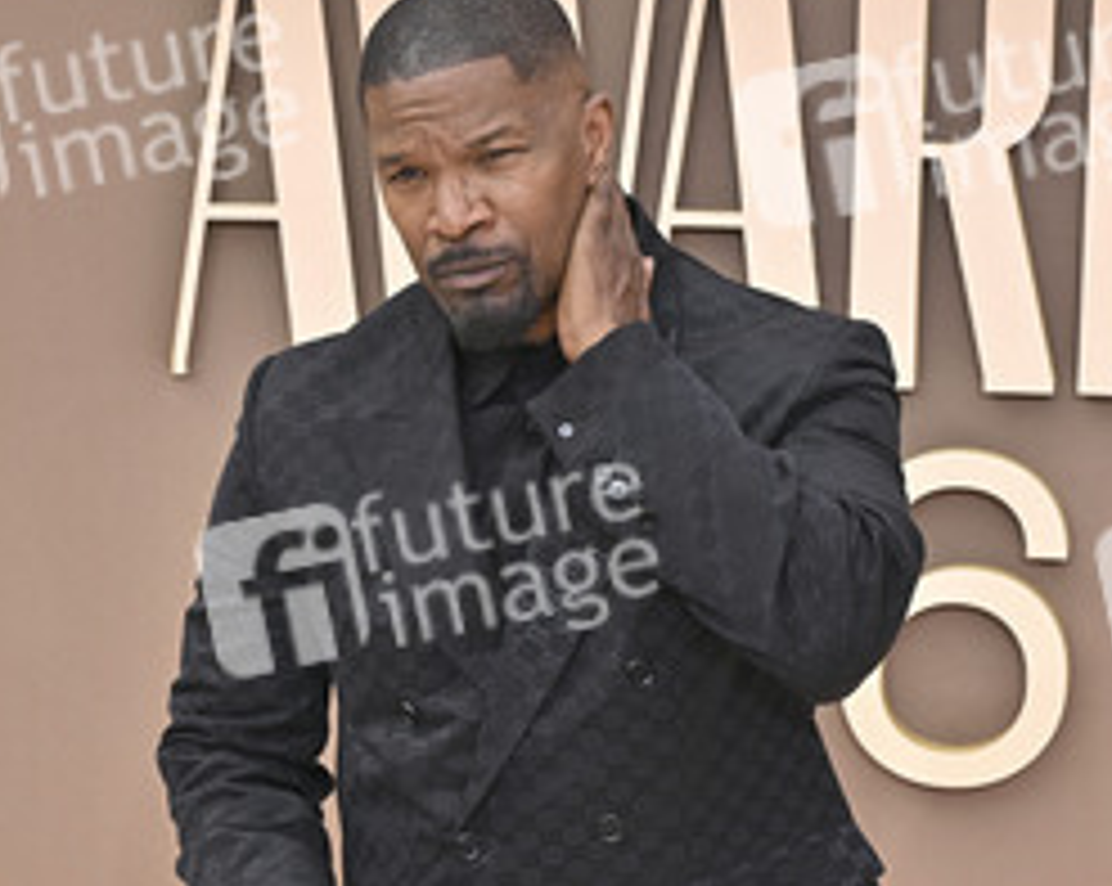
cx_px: 558
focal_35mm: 146
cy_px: 796
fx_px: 4799
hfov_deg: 13.2
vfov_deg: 10.5
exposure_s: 1/320
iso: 400
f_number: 10
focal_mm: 96
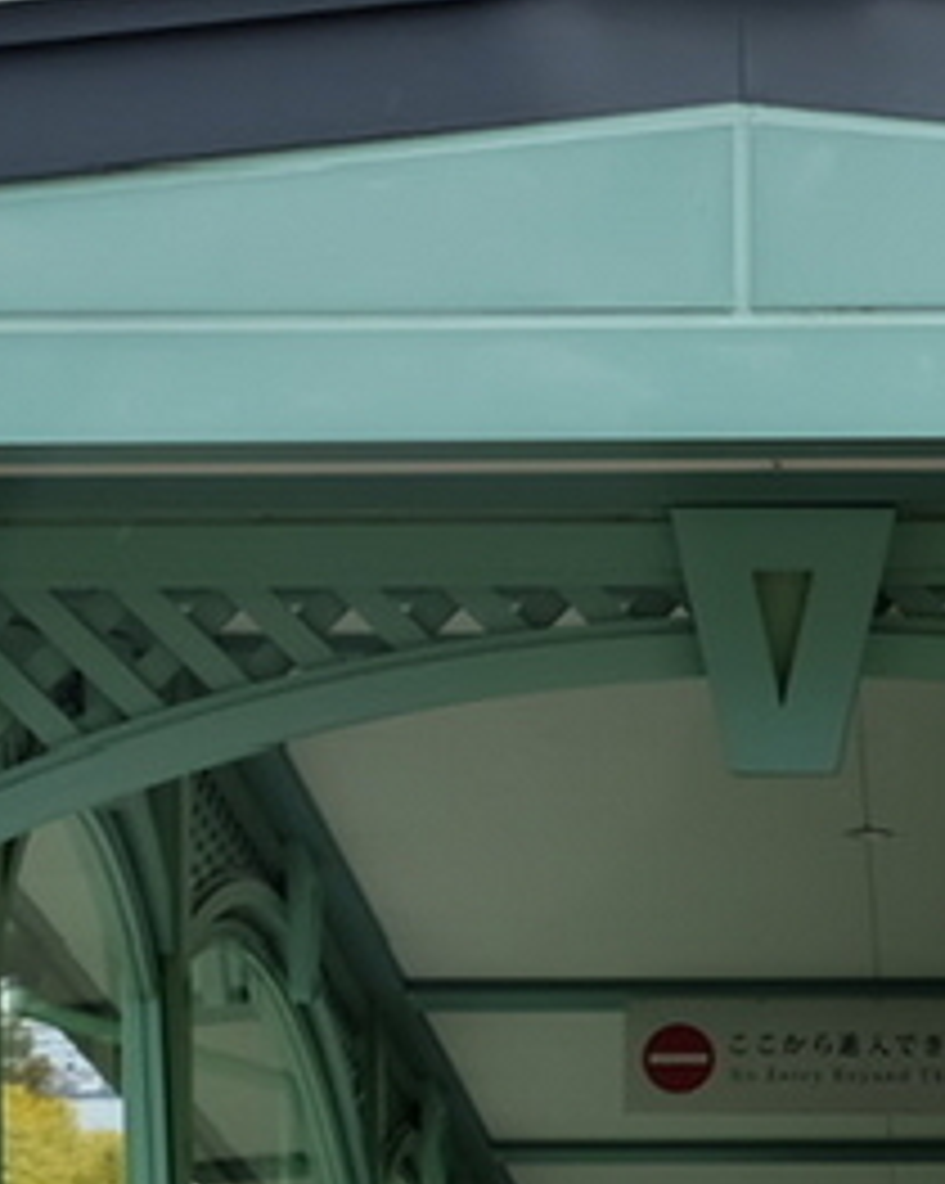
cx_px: 886
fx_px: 5250
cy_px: 1008
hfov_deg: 10.2
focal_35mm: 150
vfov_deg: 12.8
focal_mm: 23.3
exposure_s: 1/220
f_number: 5.6
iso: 400
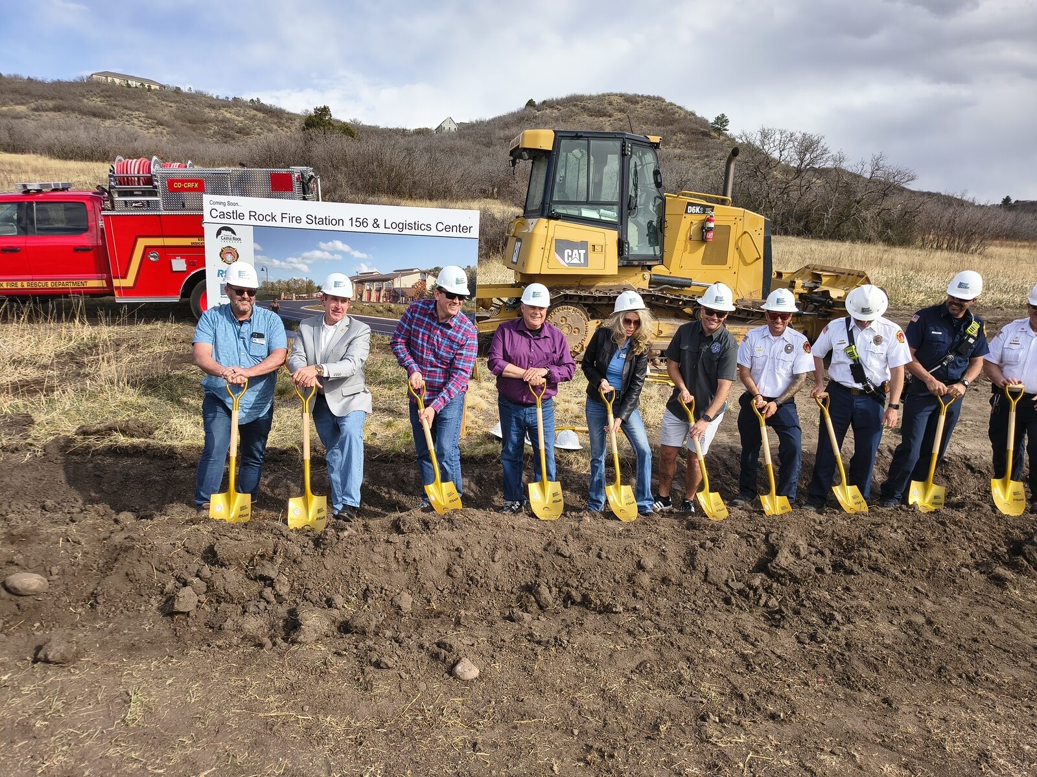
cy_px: 388
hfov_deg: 71.6
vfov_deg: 56.8
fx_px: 719
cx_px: 518
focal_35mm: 24
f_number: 1.8
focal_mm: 5.56
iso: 100
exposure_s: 1/1428
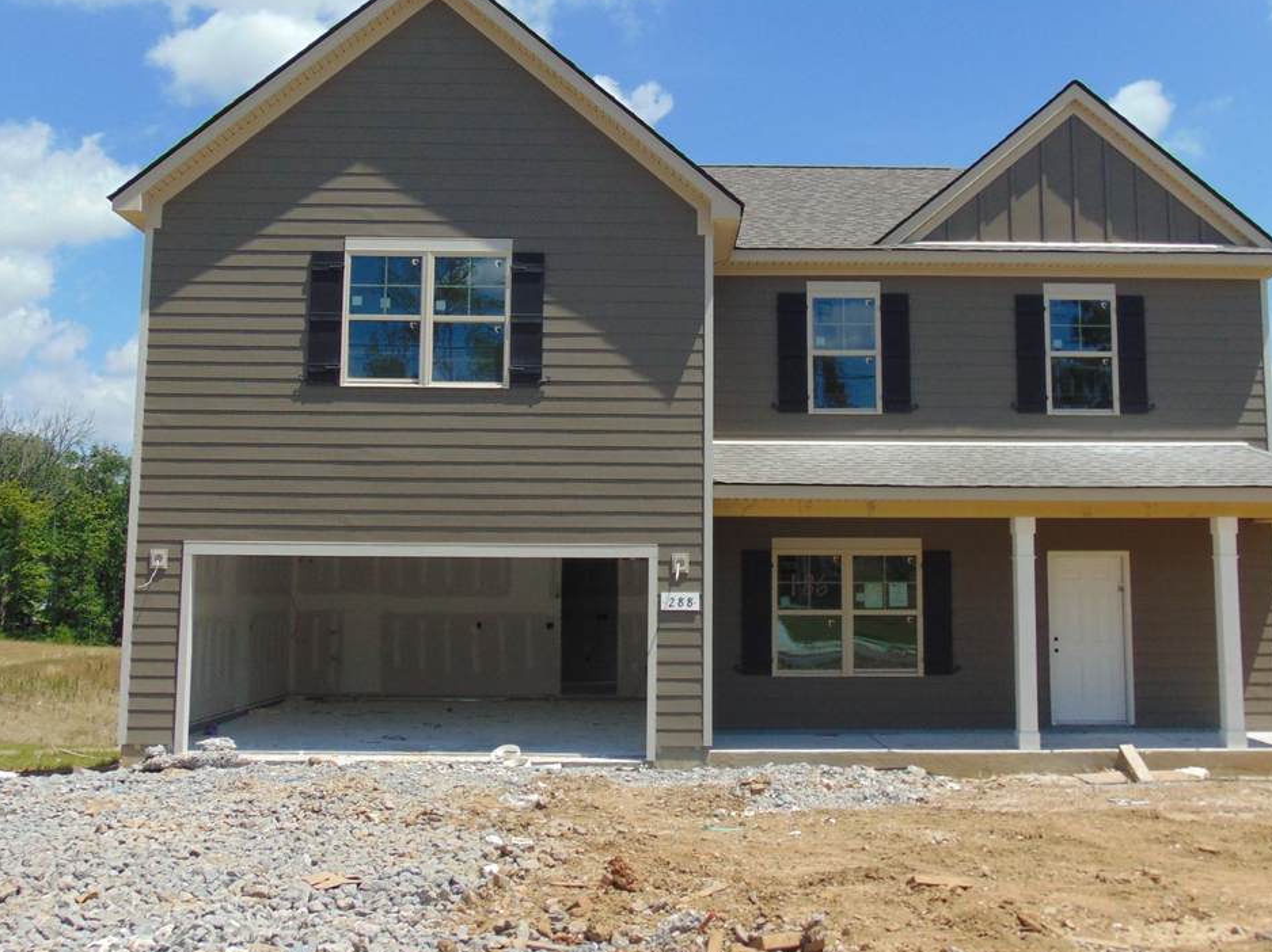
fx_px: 1506
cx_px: 692
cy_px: 397
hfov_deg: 45.7
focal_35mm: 41
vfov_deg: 35.0
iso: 80
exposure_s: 1/250
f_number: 8
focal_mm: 5.4
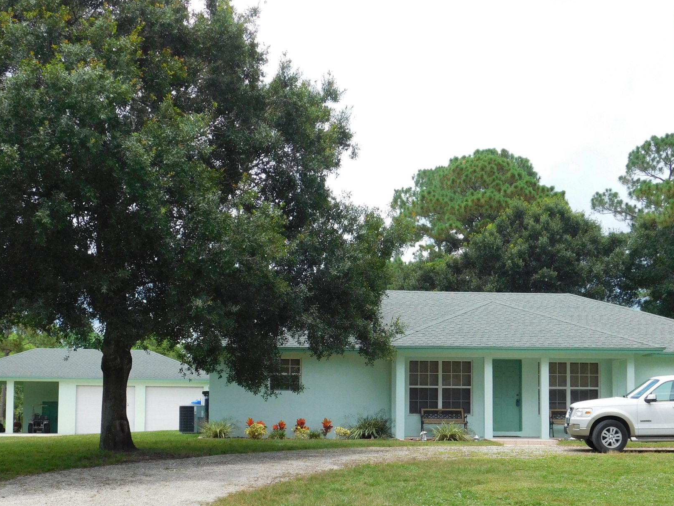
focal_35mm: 56
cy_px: 352
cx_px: 354
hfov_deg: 34.3
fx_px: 1090
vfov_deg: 25.9
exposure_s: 1/400
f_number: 3.6
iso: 125
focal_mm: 7.1
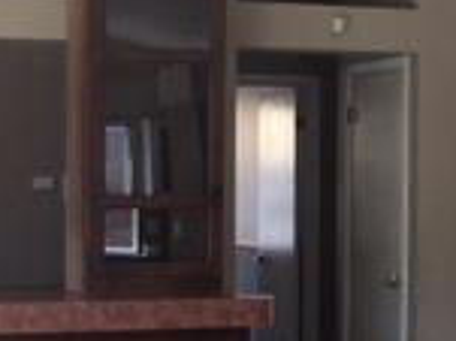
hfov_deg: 16.0
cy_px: 281
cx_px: 323
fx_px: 1619
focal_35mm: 123
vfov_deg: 12.0
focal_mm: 4.15
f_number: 2.2
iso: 32
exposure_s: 1/60
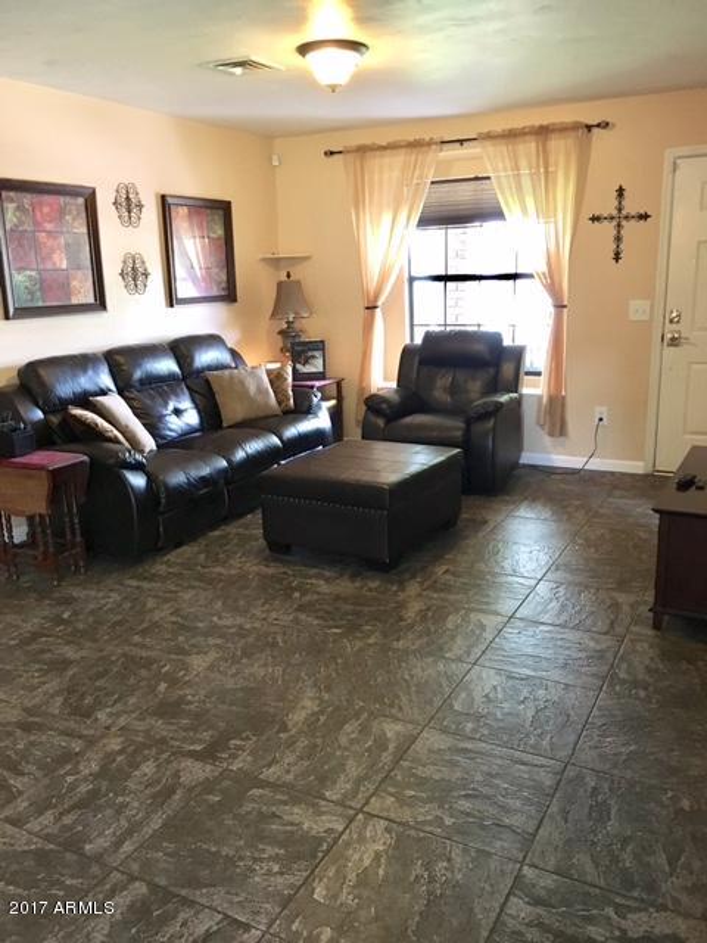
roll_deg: +0.5
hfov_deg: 48.2
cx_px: 354
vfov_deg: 61.7
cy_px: 472
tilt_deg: -14.7
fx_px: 790
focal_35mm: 29
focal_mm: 4.15
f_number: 2.2
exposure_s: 1/30
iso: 200
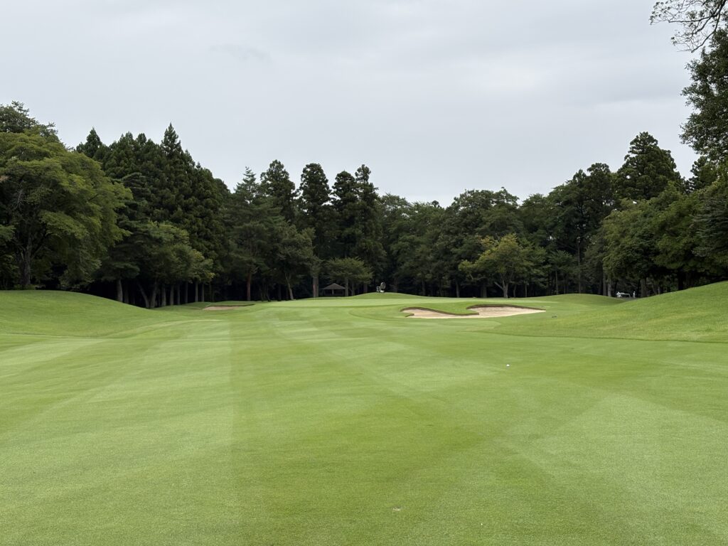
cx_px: 364
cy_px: 273
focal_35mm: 52
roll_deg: +0.7
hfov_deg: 36.8
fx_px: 1094
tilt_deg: +0.4
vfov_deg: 28.0
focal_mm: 5.96
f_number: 1.6
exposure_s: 1/2865
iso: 32
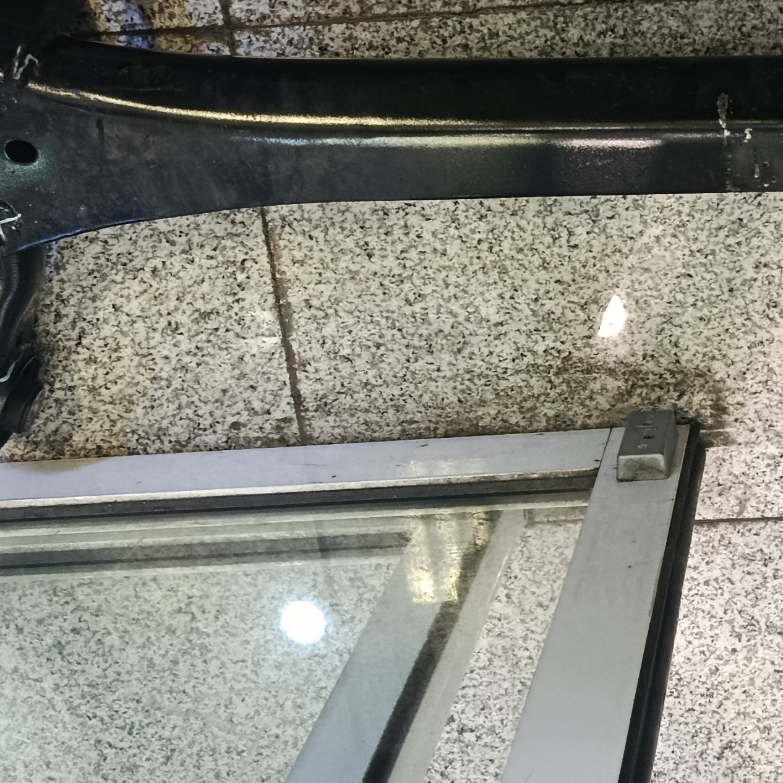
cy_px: 356
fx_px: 1715
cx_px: 750
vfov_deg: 25.7
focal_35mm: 67
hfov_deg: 24.7
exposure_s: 1/50
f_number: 1.7
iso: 1387
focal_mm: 5.24
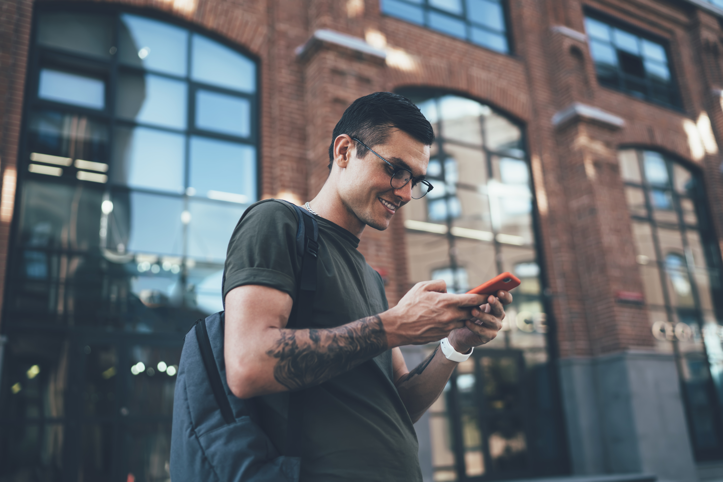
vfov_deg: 37.9
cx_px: 362
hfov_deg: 54.4
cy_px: 241
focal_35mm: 35
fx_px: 703
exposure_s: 1/800
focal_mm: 35
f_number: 1.7
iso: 100
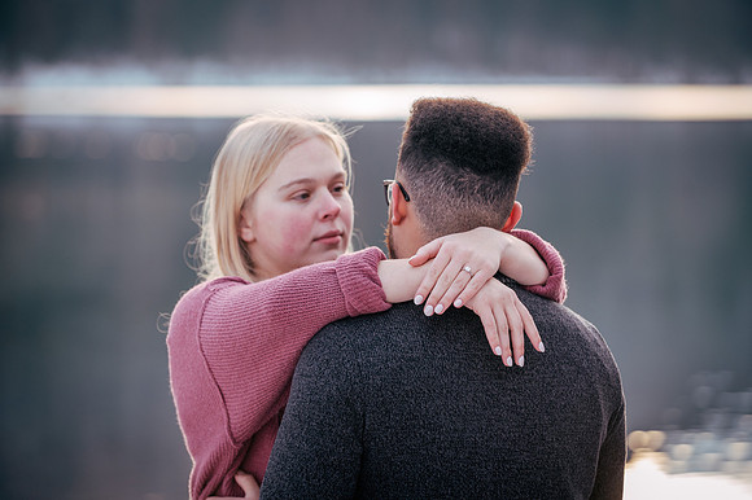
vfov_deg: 9.4
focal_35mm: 146
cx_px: 376
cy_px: 250
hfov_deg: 14.1
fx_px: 3043
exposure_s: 1/400
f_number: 4
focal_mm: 140
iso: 250
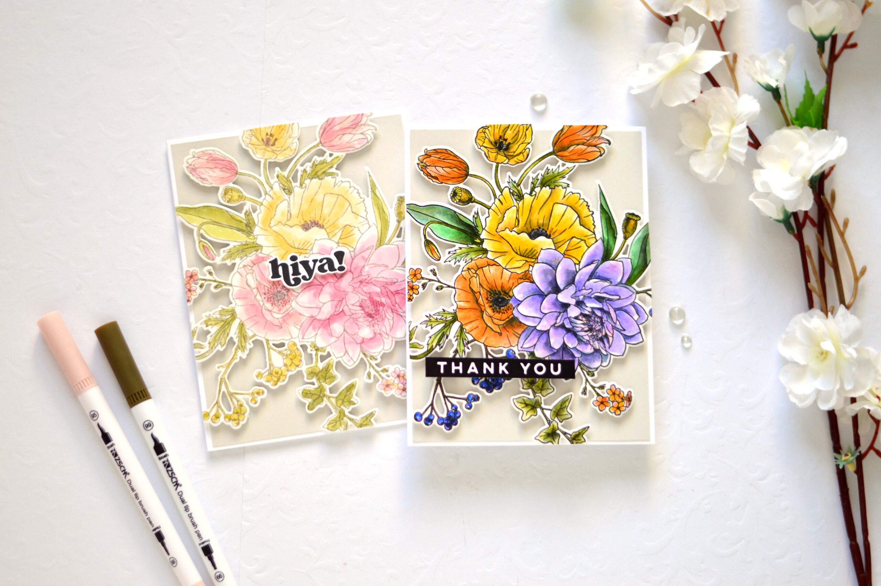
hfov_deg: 27.0
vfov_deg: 18.1
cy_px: 293
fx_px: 1834
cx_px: 440
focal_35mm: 75
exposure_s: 1/200
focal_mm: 50
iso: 200
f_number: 1.8
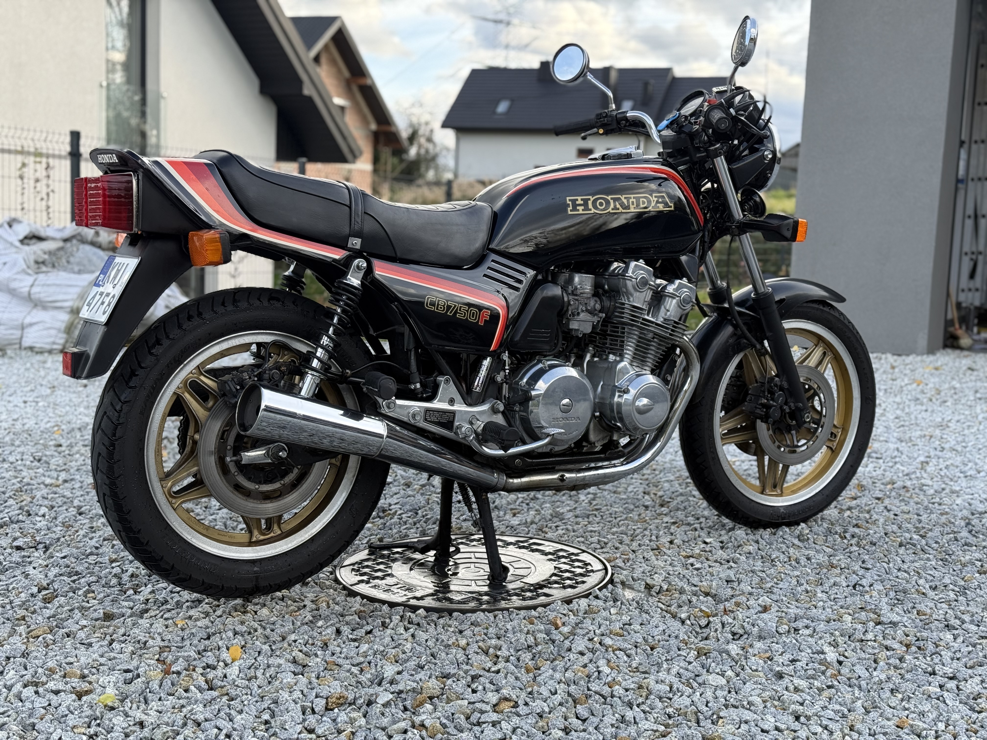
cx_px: 494
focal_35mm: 48
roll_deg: -3.3
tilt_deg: -5.6
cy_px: 370
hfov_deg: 39.7
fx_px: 1369
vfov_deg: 30.3
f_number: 1.78
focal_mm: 6.76
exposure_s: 1/794
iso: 100
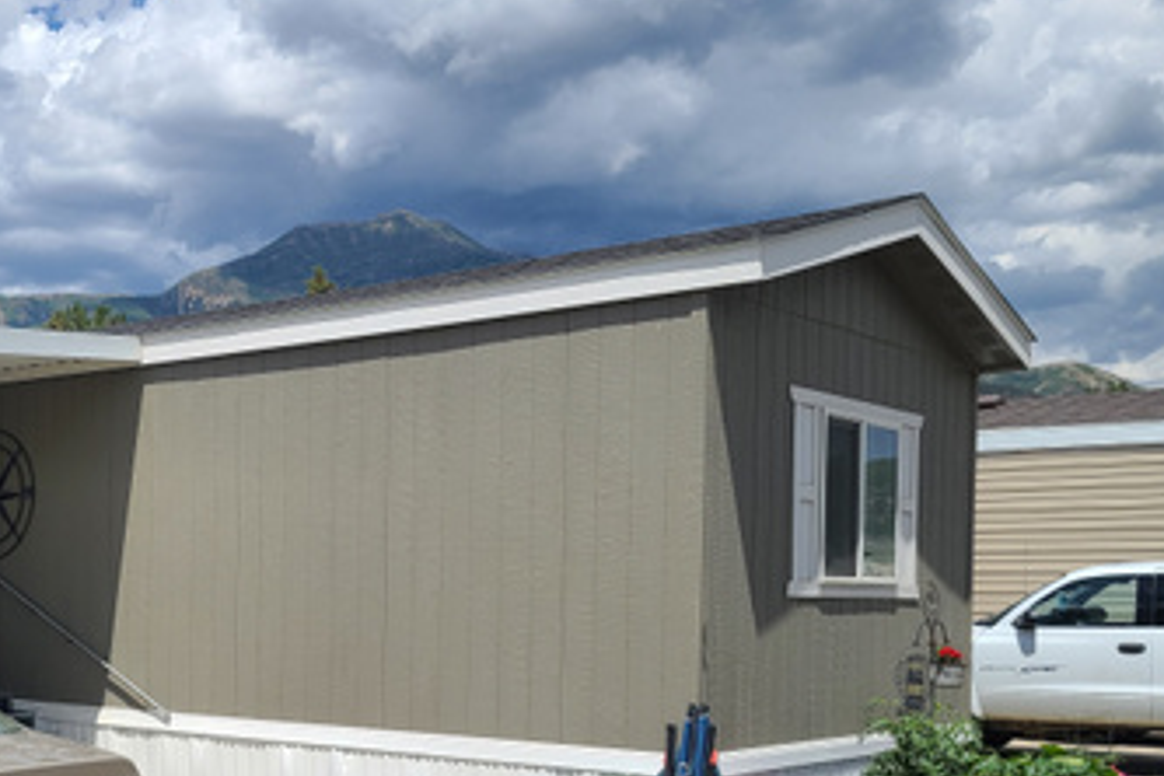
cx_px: 182
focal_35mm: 50
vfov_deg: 26.6
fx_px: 1617
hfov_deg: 37.7
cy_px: 591
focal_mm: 7
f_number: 1.8
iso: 16
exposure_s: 1/1387
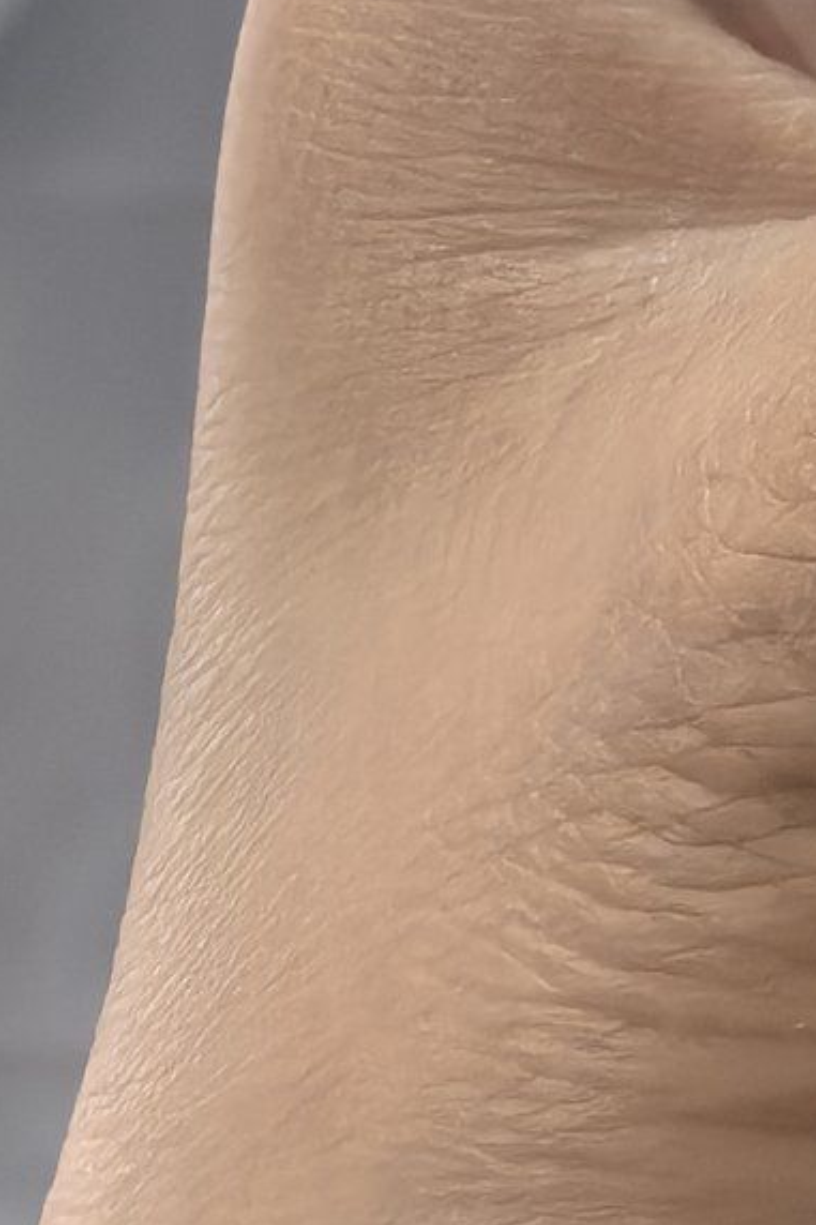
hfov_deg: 8.4
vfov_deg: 11.5
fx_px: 5069
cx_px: 2009
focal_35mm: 149
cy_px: -1667
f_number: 4
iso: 500
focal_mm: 6.98
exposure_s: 1/185
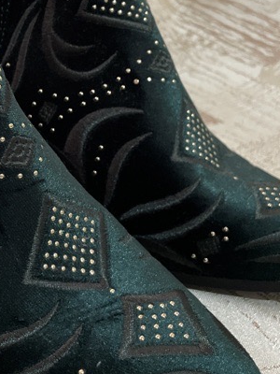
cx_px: 40
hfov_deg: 22.2
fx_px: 701
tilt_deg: -22.8
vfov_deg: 29.5
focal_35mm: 65
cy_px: 110
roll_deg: -6.3
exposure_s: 1/38
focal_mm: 4.2
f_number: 1.6
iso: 640
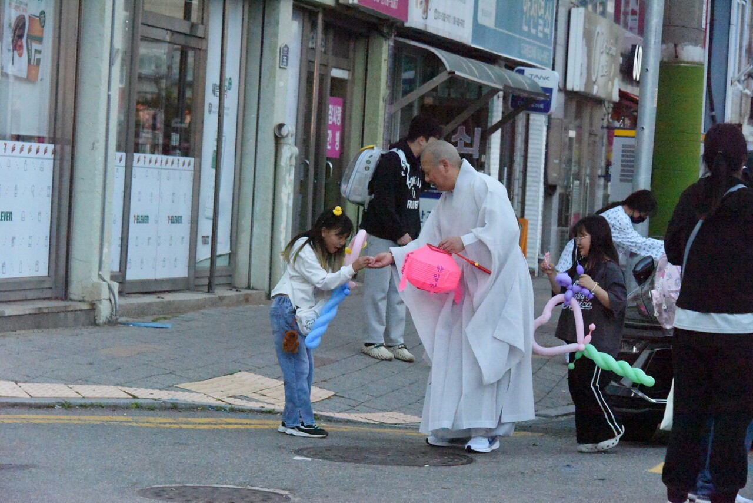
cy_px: 252
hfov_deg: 16.4
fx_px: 2615
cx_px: 376
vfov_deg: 11.0
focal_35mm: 125
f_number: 9
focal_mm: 125
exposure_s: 1/8000
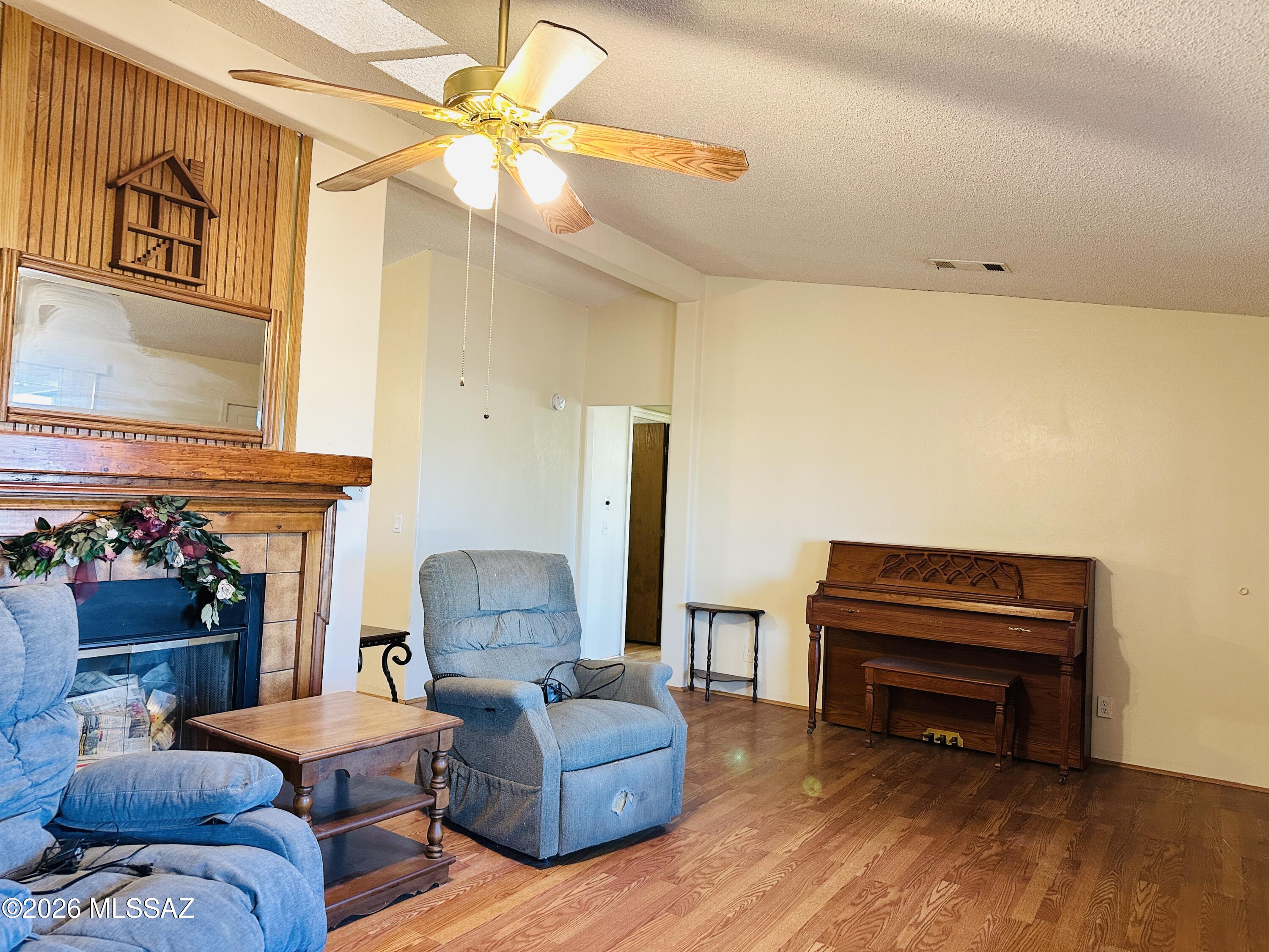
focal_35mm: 24
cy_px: 476
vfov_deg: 56.8
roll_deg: -3.1
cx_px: 634
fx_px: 880
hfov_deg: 71.6
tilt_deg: +2.8
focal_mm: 6.86
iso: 250
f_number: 1.78
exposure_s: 1/60
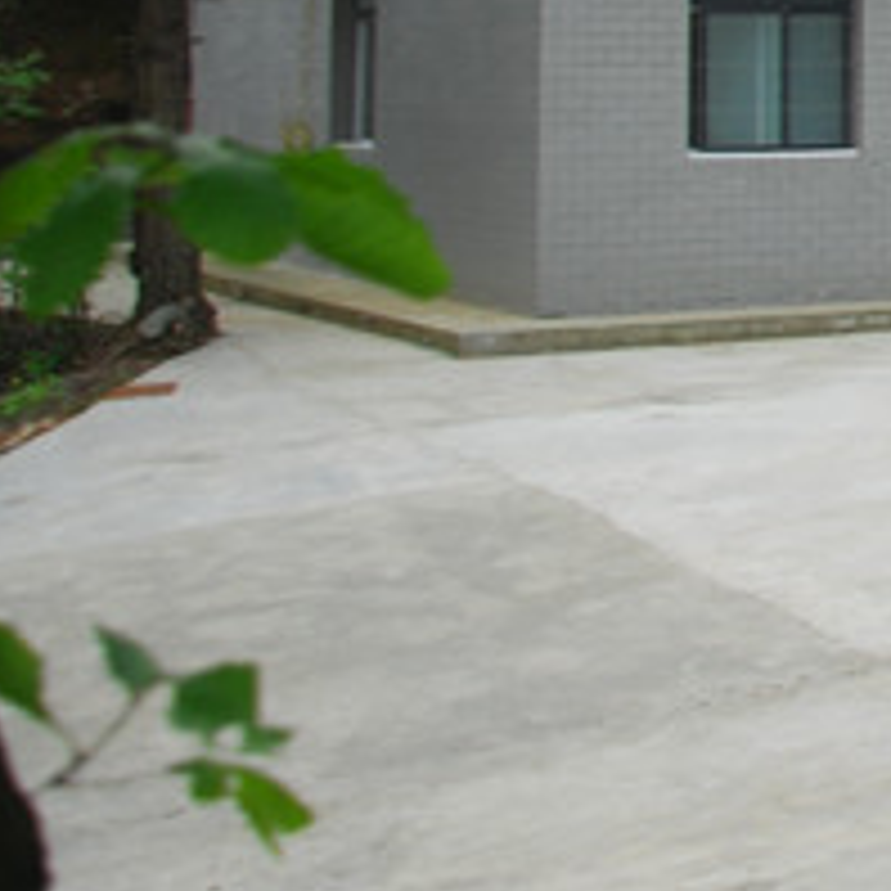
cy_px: -245
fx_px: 2708
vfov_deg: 17.6
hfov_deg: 15.3
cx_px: 1755
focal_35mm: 93
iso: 100
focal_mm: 18
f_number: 4.5
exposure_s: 1/125
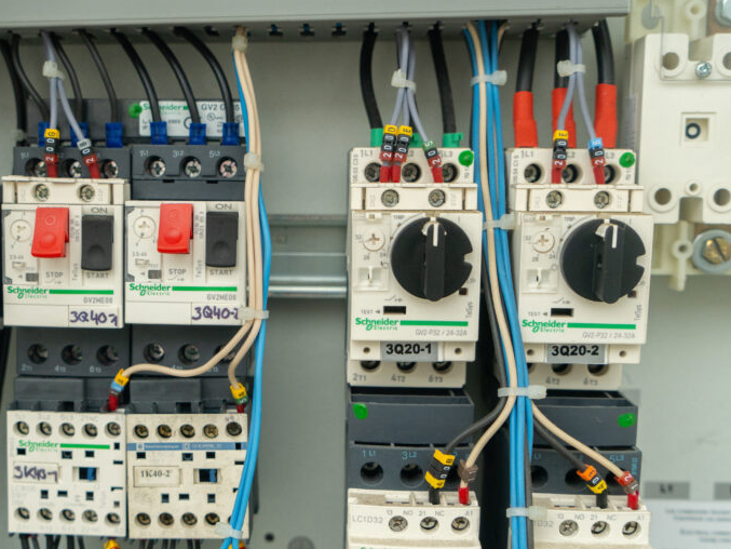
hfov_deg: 39.4
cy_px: 328
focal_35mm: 48
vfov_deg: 30.2
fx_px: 1014
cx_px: 280
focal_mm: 33
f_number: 4.5
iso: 500
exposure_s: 1/250
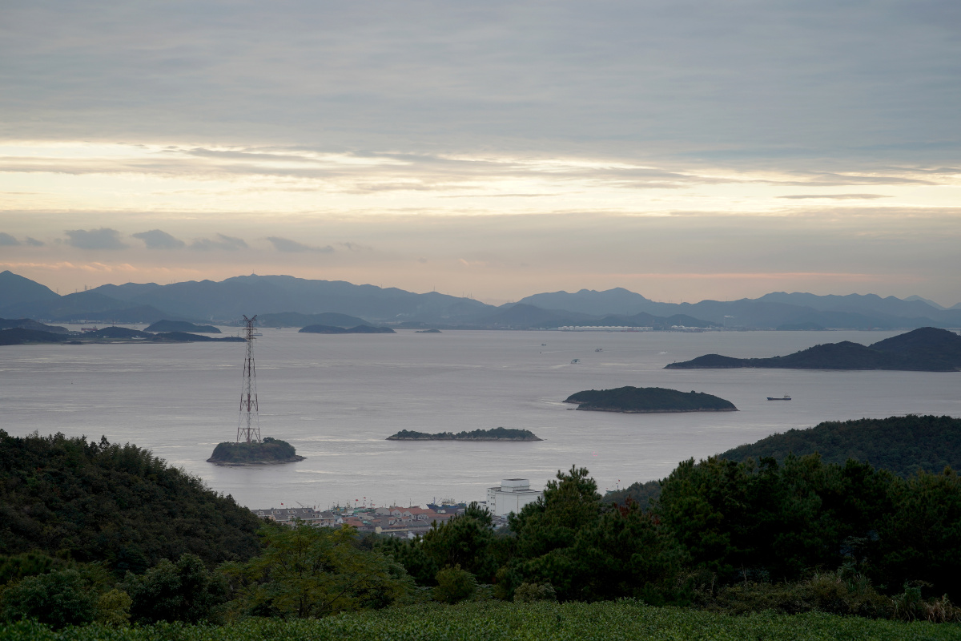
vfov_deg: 18.2
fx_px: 2002
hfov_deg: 27.0
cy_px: 320
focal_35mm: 75
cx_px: 480
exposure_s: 1/100
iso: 160
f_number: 5.6
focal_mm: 75
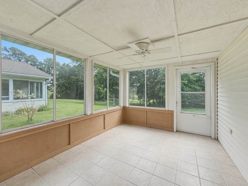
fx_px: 100
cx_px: 124
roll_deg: +1.3
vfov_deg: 85.7
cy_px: 93
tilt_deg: -0.5
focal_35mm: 14
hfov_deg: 102.1
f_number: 2.2
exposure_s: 1/187
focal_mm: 2.2
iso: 40
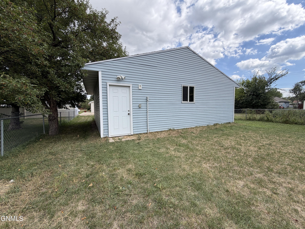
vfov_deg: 85.7
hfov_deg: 102.1
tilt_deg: -2.5
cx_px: 152
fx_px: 123
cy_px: 114
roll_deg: +1.0
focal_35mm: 14
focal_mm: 2.22
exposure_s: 1/770
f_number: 2.2
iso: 32
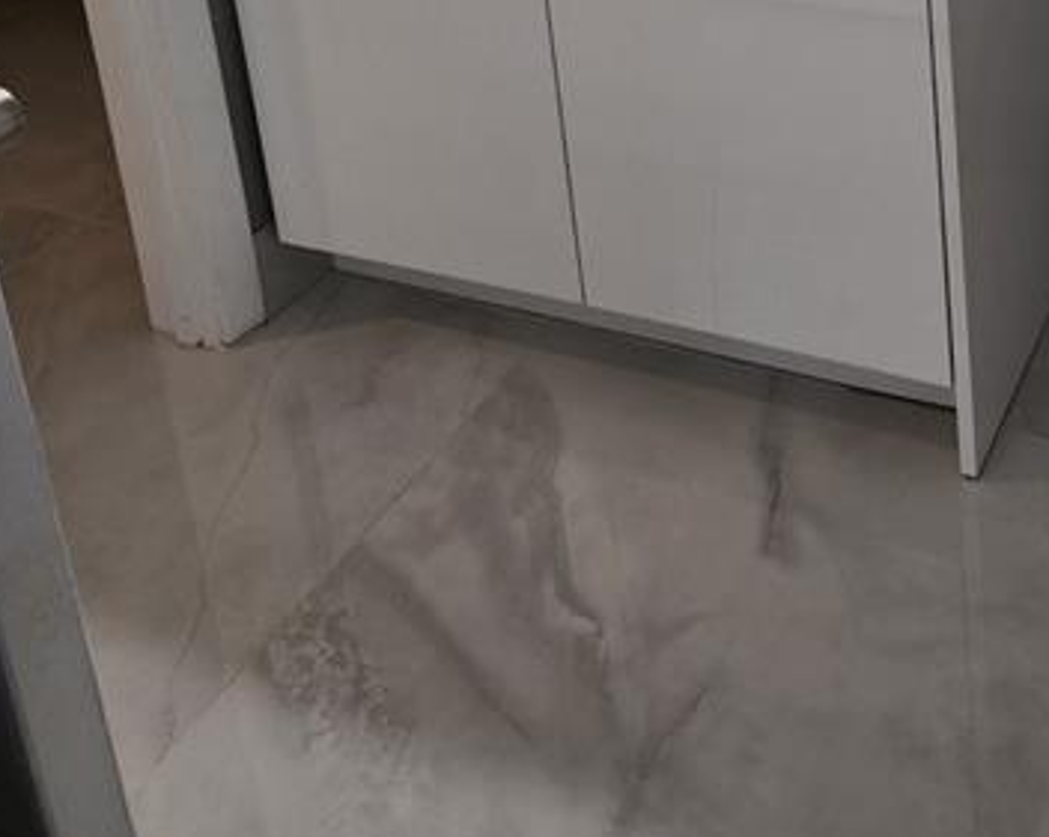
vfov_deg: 26.1
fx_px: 1520
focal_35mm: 49
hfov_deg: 36.8
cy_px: -265
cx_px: 840
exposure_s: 1/120
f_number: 1.8
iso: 80
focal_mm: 6.4
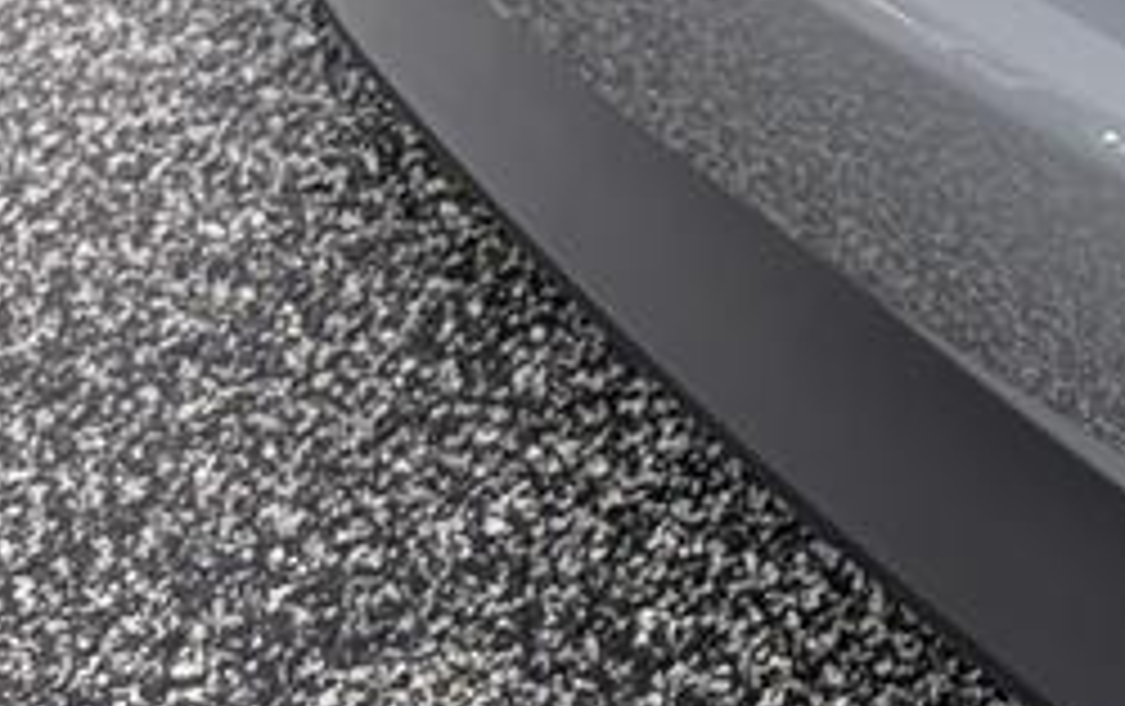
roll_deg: -0.1
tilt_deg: -33.9
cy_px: -666
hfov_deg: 13.4
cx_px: 2344
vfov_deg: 9.5
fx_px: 3991
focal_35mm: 130
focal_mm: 6.76
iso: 64
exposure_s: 1/120
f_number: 1.78
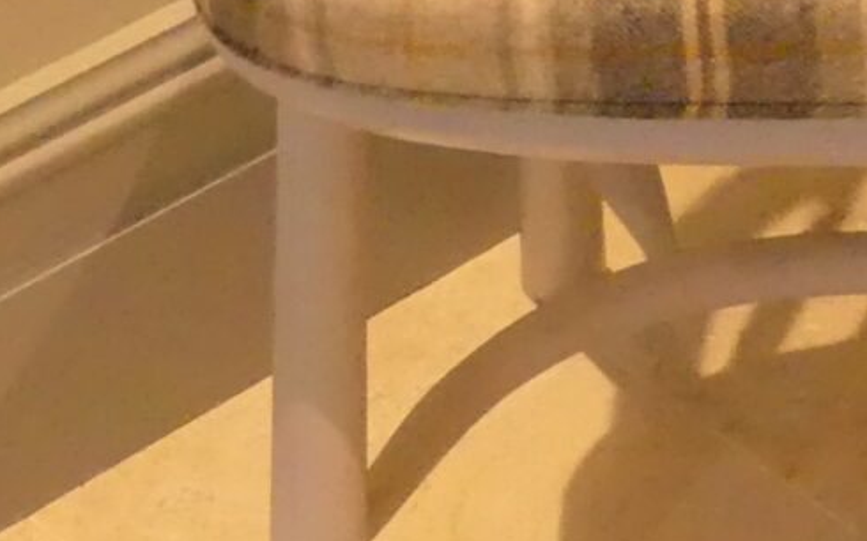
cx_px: 1295
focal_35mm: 155
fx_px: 3662
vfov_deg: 8.3
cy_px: -242
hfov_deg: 12.8
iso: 1250
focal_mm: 5
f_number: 2.8
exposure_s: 1/80
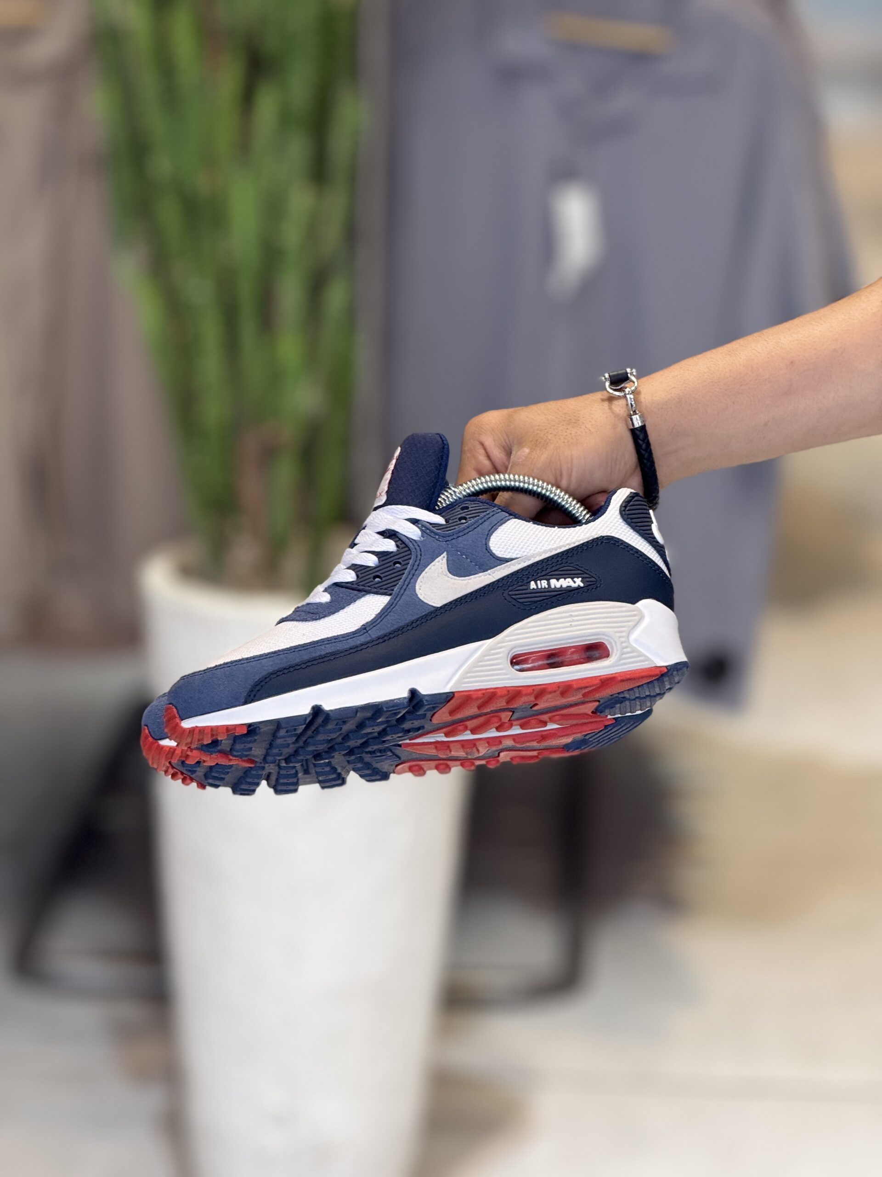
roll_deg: -1.4
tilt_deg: -11.6
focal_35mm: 120
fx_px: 4077
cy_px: 588
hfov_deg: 12.3
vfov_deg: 16.4
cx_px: 441
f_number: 2.8
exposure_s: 1/100
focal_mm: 15.66
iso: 100
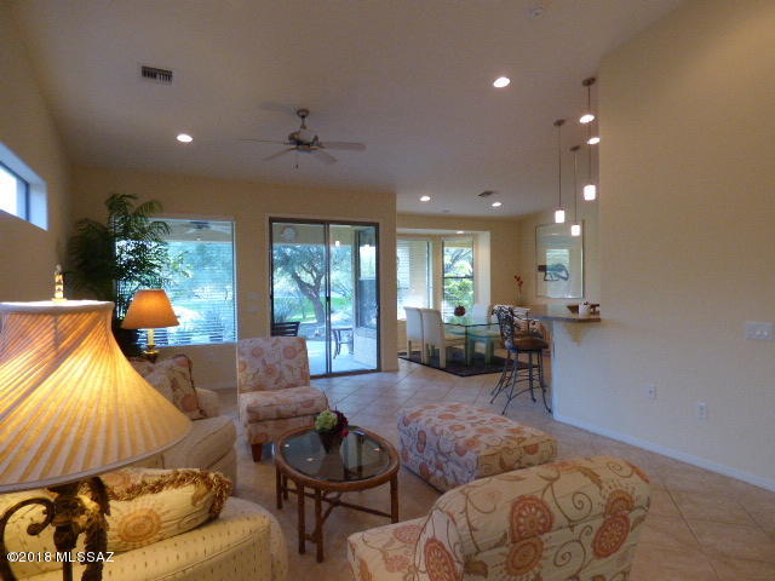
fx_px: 448
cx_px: 388
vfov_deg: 66.0
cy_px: 290
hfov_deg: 81.7
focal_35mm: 20
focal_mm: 3.58
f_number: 2.8
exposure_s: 1/60
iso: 320
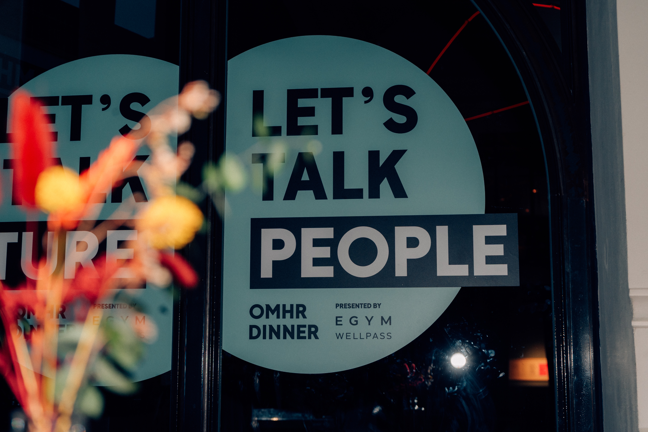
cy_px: 216
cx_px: 324
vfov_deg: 25.1
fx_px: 972
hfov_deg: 36.9
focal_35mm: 54
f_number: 6.3
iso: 500
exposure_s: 1/250
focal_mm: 54
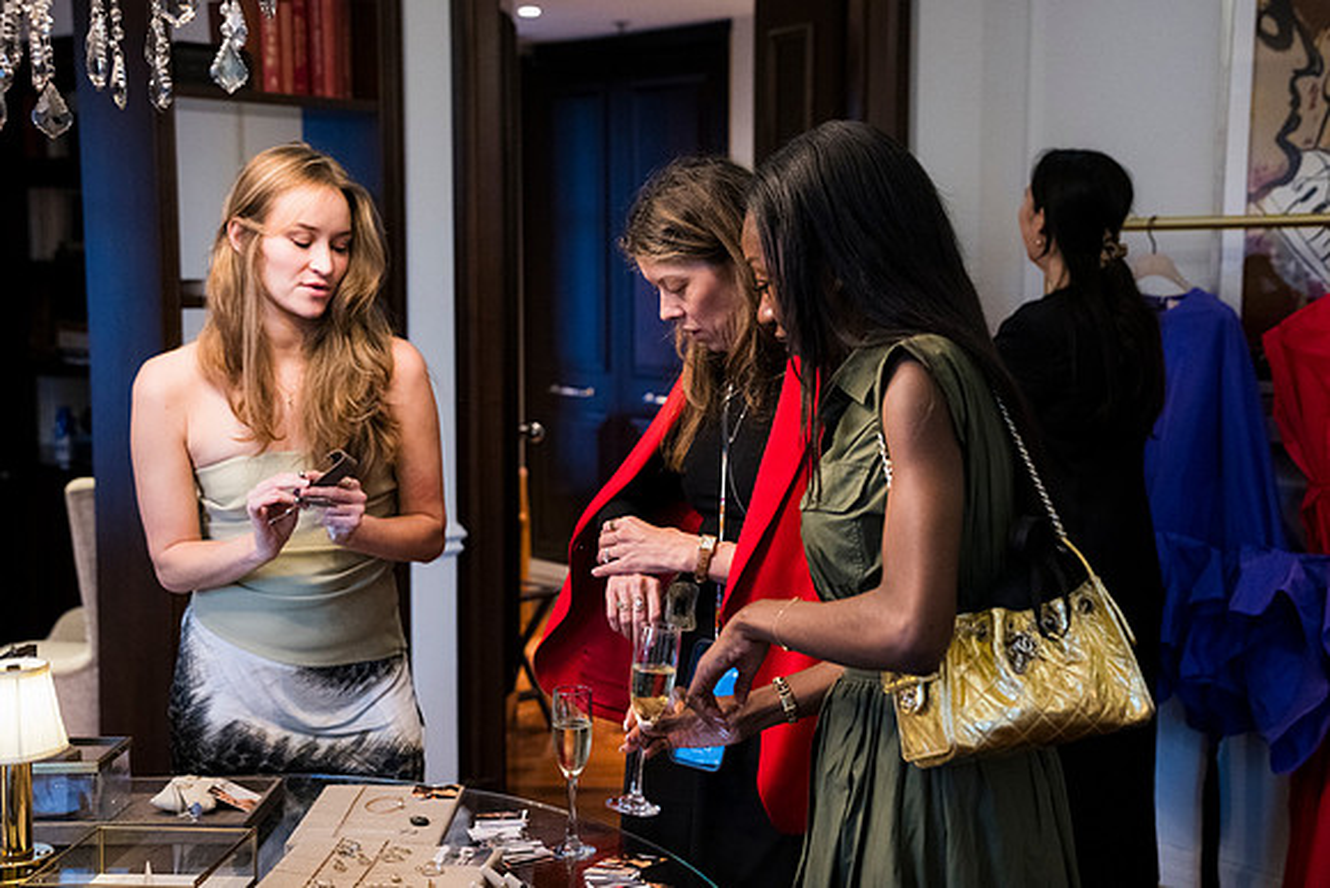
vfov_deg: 29.9
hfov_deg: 43.6
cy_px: 444
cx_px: 665
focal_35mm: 45
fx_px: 1663
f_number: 3.2
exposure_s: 1/160
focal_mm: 45
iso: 4500
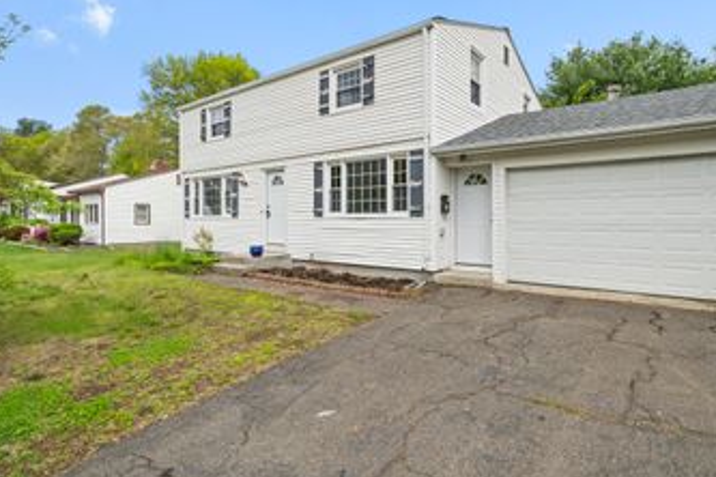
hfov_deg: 88.8
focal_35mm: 18
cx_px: 430
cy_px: 233
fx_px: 358
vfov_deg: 67.4
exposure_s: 1/250
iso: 400
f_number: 8
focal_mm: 12
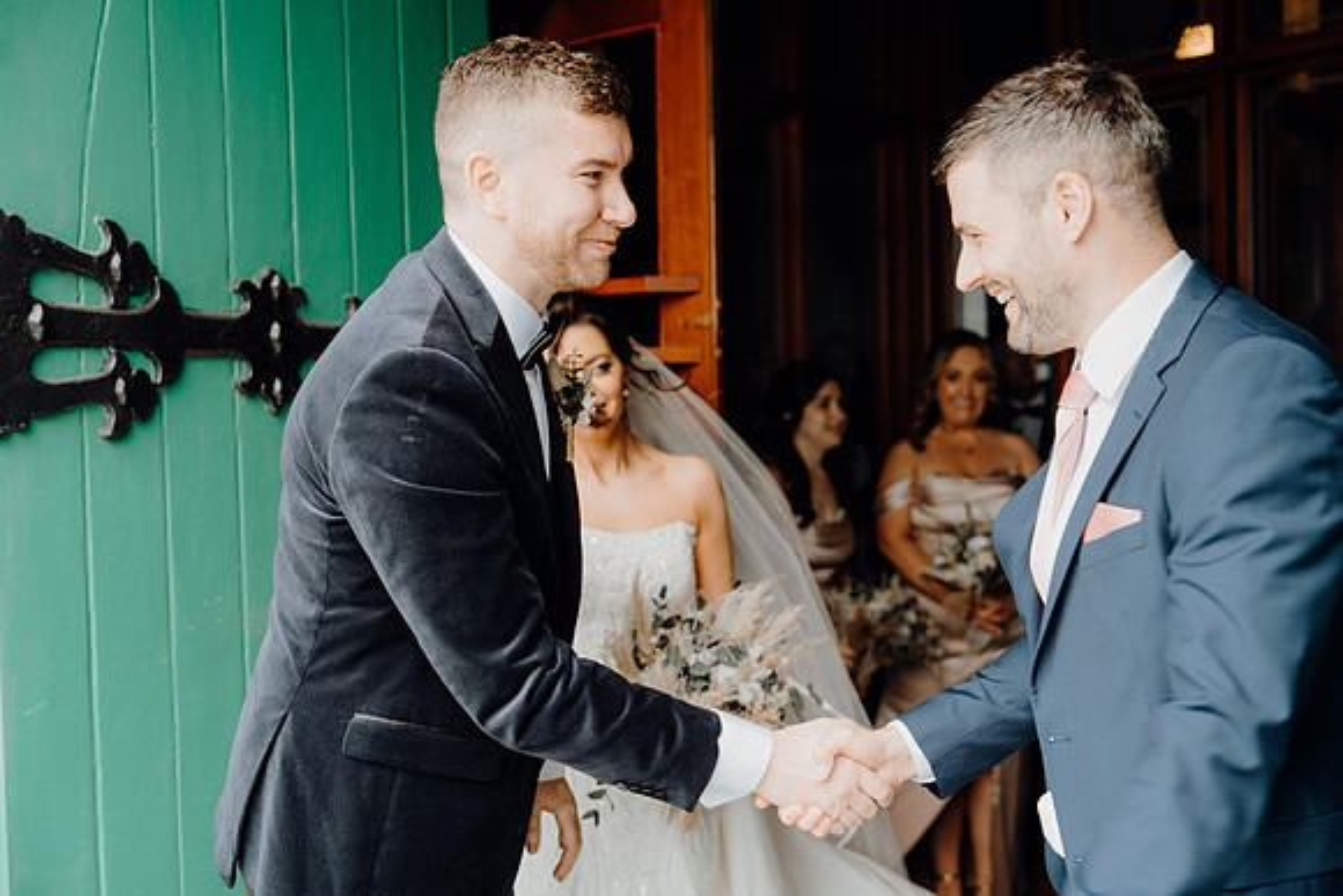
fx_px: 1530
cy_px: 448
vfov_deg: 32.6
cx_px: 672
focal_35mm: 41
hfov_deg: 47.4
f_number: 3.5
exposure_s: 1/250
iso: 400
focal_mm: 41
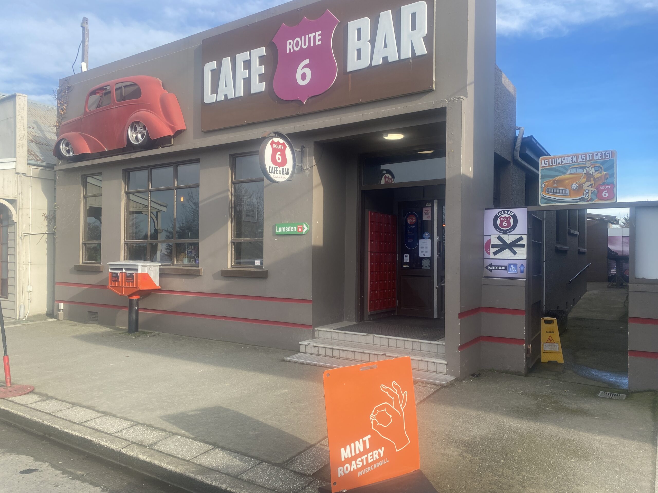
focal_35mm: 26
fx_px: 494
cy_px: 246
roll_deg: -1.0
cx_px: 329
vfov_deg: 53.1
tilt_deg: +2.0
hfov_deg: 67.3
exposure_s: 1/884
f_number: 1.8
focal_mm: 4.25
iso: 32
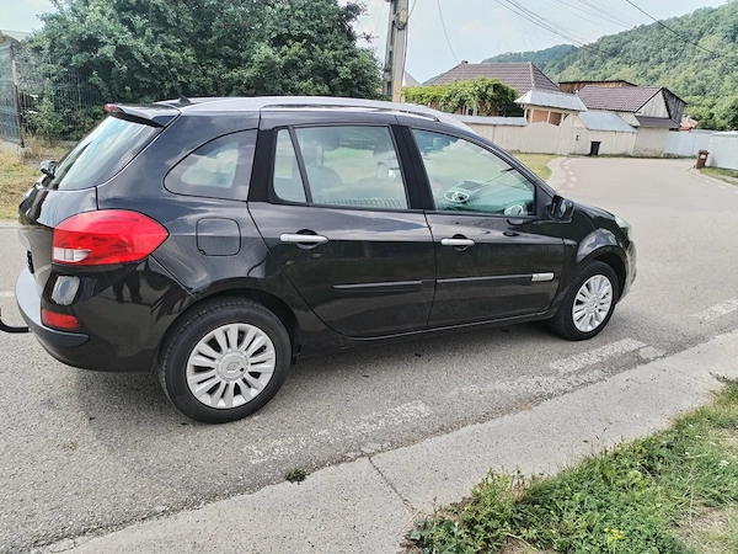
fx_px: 554
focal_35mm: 26
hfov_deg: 67.3
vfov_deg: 53.1
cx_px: 369
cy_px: 277
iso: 100
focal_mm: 4.75
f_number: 1.8
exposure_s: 1/528
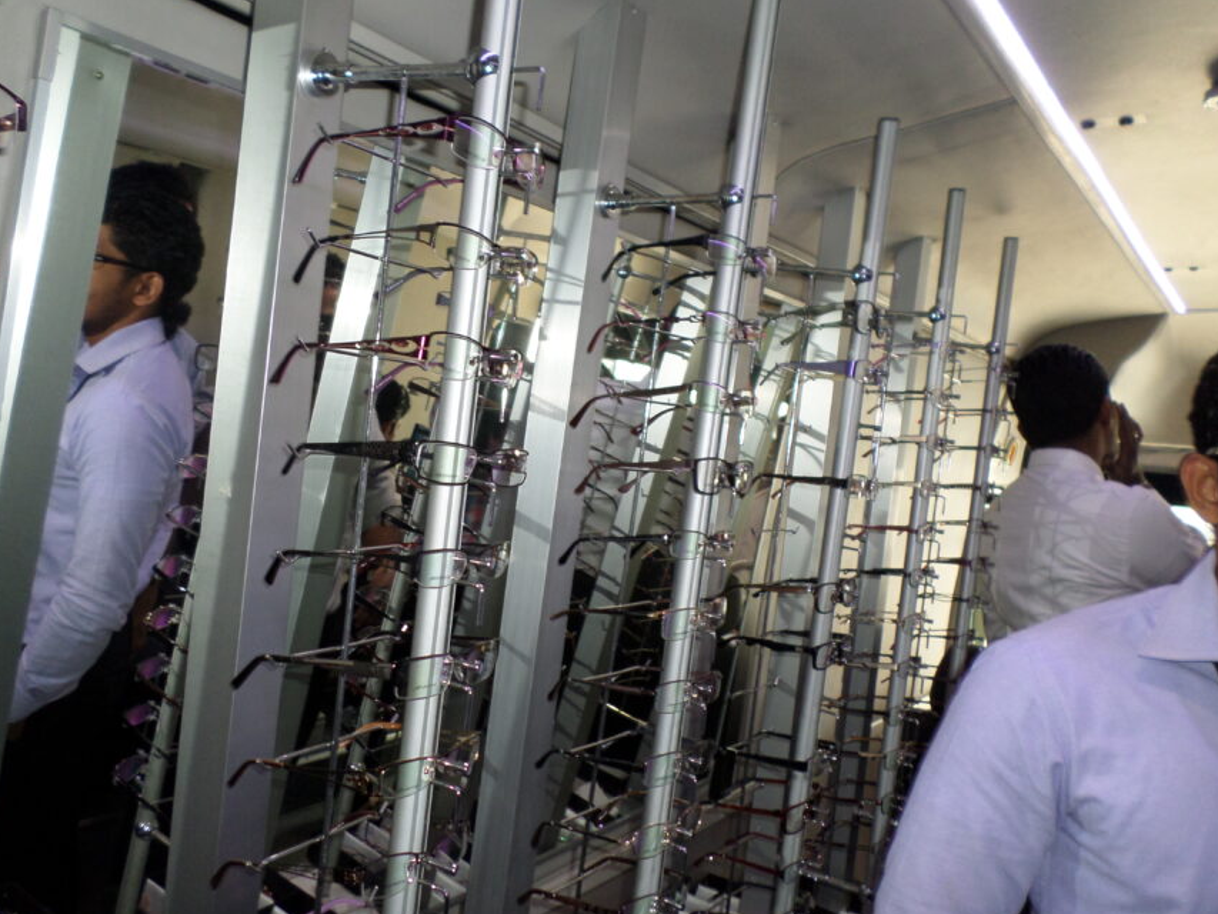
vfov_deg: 46.8
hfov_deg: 59.9
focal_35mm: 30
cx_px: 561
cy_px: 431
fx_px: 1056
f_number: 2.5
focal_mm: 4.5
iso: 100
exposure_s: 1/30
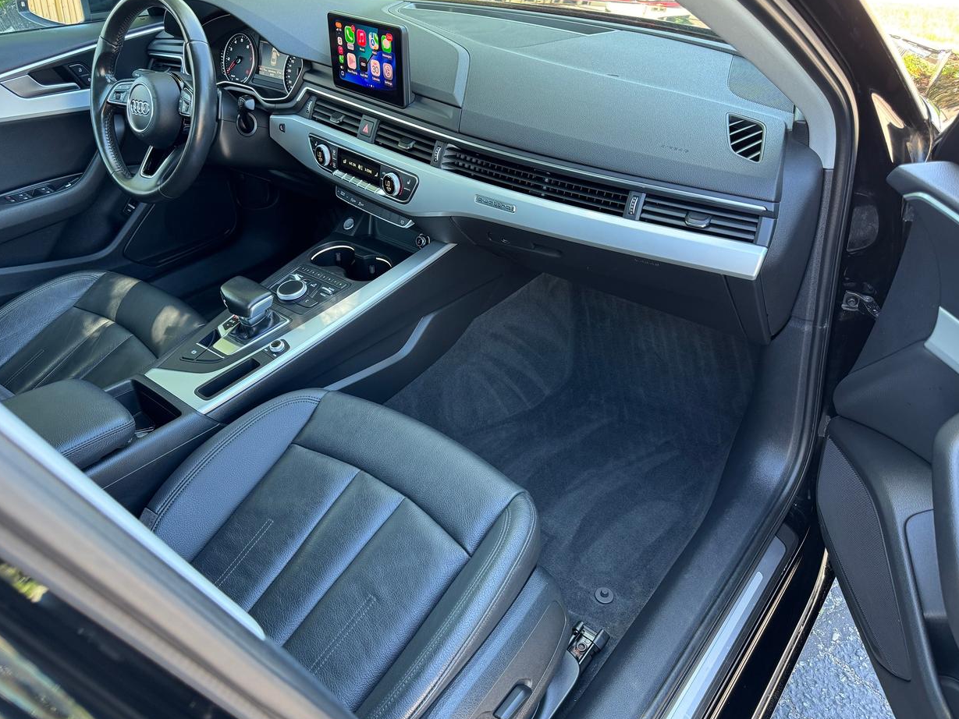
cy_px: 352
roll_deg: +2.1
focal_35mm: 25
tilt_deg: -33.9
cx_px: 480
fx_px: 693
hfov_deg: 69.4
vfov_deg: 54.9
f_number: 1.78
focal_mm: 6.76
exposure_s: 1/109
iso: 200
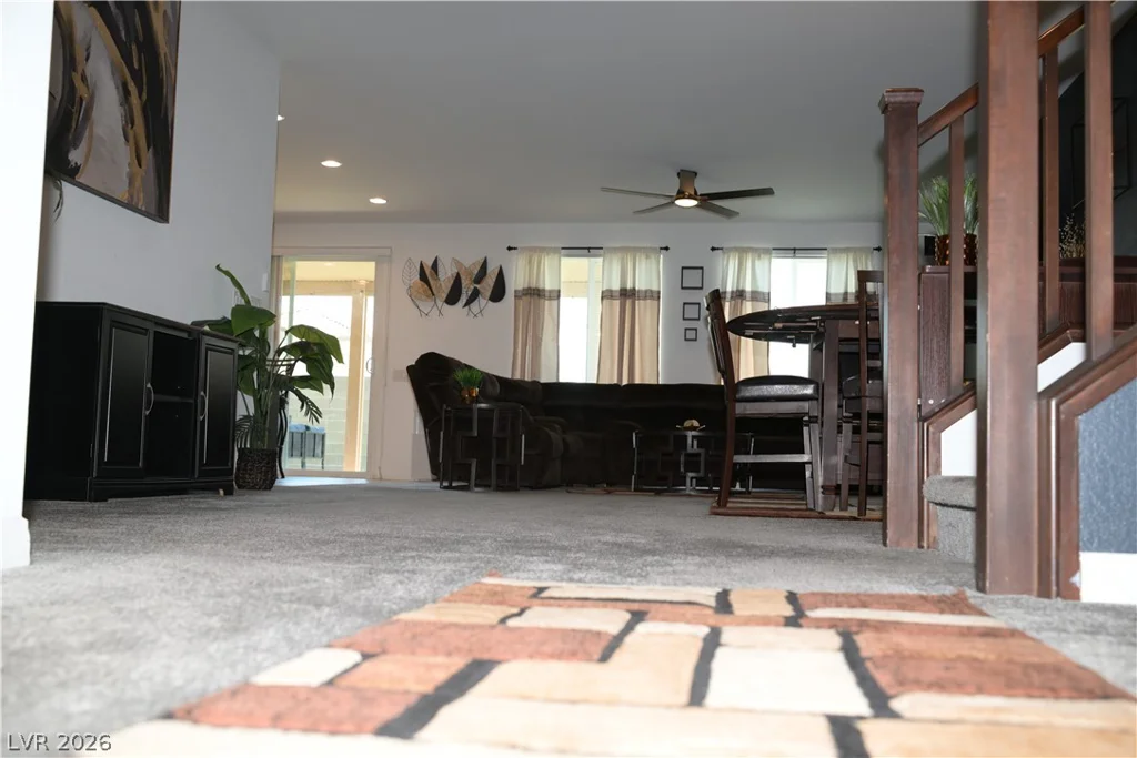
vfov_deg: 37.9
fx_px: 1105
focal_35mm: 35
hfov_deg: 54.4
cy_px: 379
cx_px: 568
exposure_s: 1/60
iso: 320
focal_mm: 35
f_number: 5.6
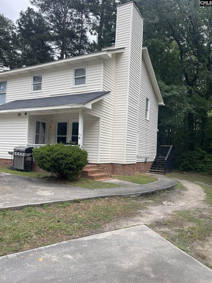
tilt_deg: +5.0
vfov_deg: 67.3
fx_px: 212
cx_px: 106
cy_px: 142
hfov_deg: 53.1
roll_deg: -0.4
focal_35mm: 26
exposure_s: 1/2336
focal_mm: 5.1
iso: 50
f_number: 1.6
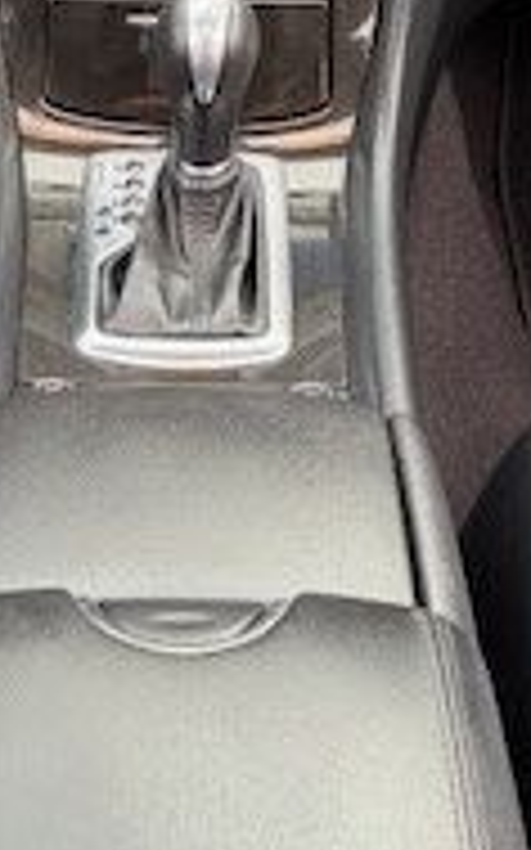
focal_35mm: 86
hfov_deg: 15.2
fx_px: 1993
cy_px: 22
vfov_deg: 23.2
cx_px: 212
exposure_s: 1/68
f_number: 1.78
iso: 200
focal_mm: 6.76
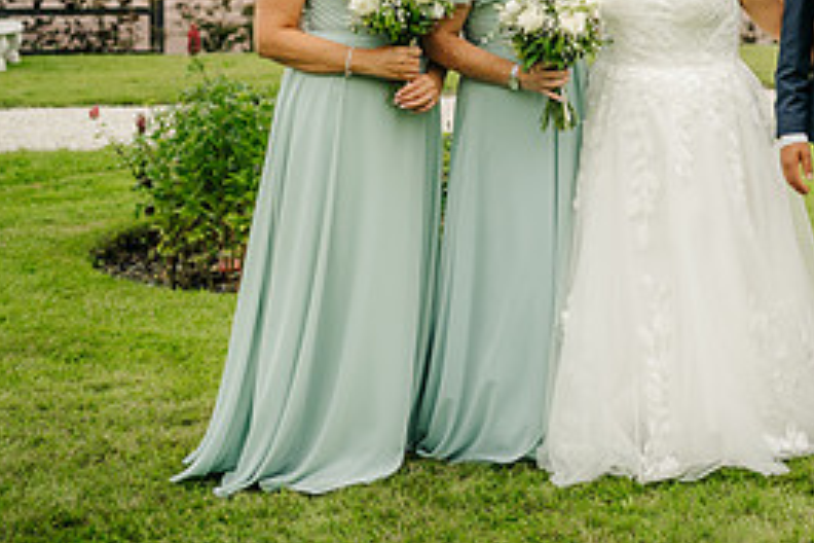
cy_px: -17
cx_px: 876
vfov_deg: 17.3
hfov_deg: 24.7
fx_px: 1741
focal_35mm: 77
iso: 100
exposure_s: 1/640
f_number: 2.2
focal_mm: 35
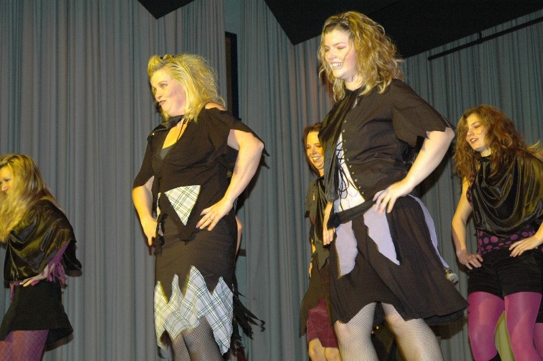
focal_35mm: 72
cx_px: 272
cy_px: 180
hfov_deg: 28.1
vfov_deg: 18.9
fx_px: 1085
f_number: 4.5
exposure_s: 1/60
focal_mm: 48
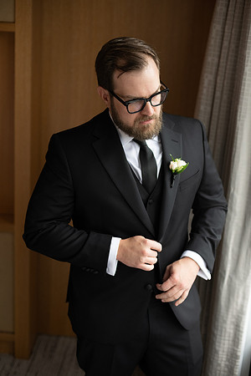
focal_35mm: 50
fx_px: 523
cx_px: 126
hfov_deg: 27.0
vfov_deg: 39.6
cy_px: 188
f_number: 2.8
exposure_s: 1/200
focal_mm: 50
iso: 1250
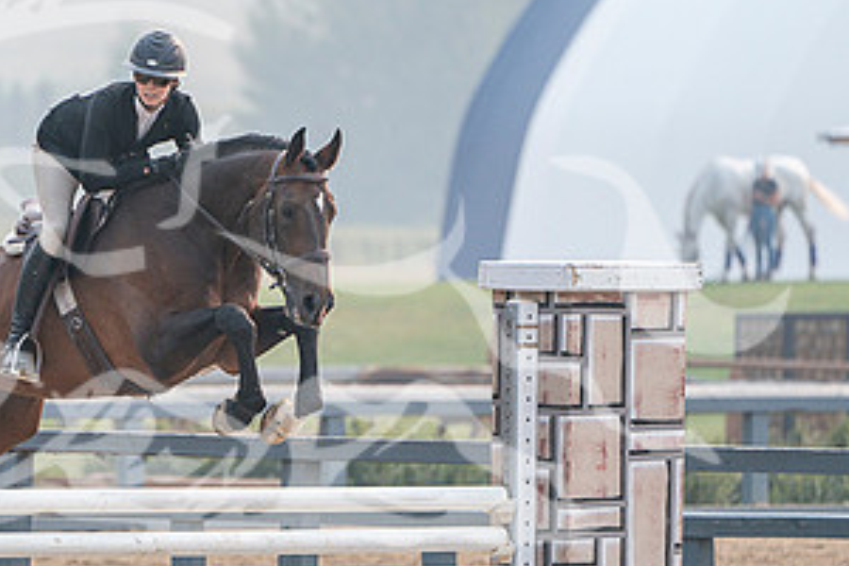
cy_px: 383
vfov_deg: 2.1
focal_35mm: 649
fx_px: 15304
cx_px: 181
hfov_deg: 3.2
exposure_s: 1/800
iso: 500
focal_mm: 336
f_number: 5.6
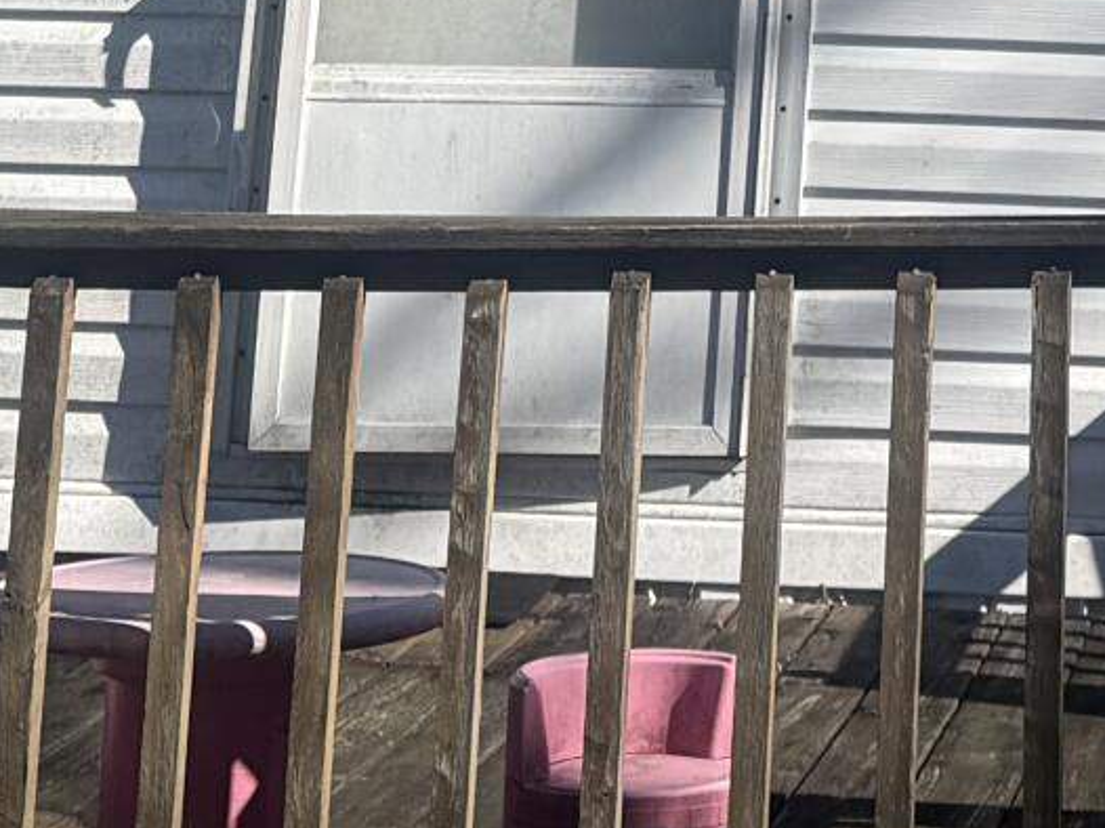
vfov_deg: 9.7
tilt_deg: +13.1
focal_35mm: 137
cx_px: 1349
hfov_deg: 14.0
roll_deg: -2.5
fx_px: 4371
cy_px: -1059
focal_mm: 6.76
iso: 80
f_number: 1.78
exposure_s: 1/4167
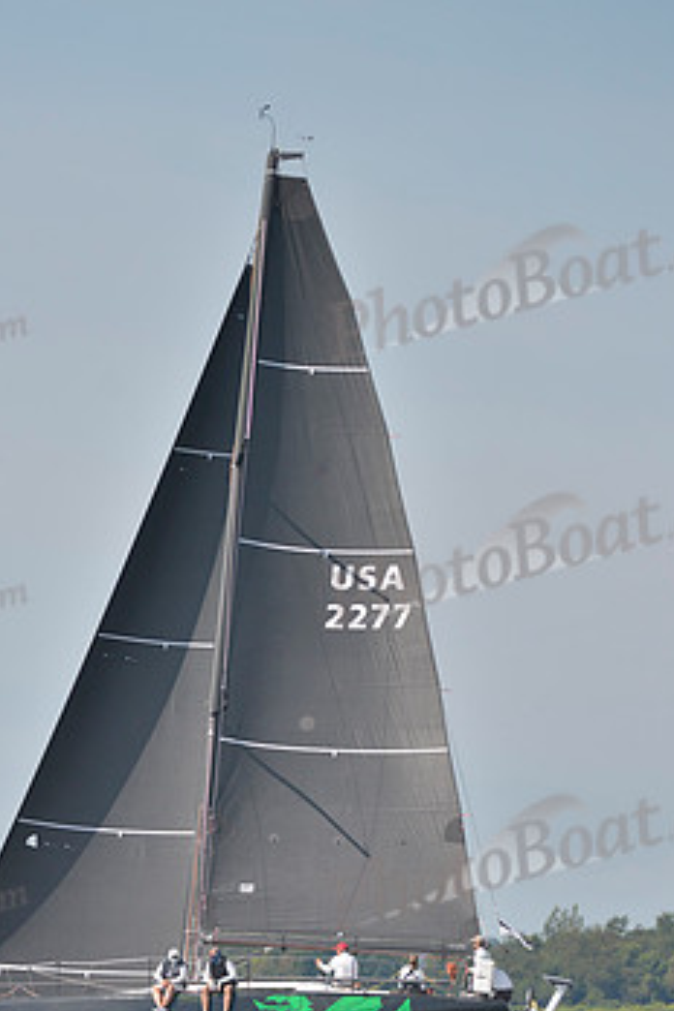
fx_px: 9351
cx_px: 179
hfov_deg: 4.1
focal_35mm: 333
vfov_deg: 6.2
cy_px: 747
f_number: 4
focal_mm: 200
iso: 280
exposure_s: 1/2500
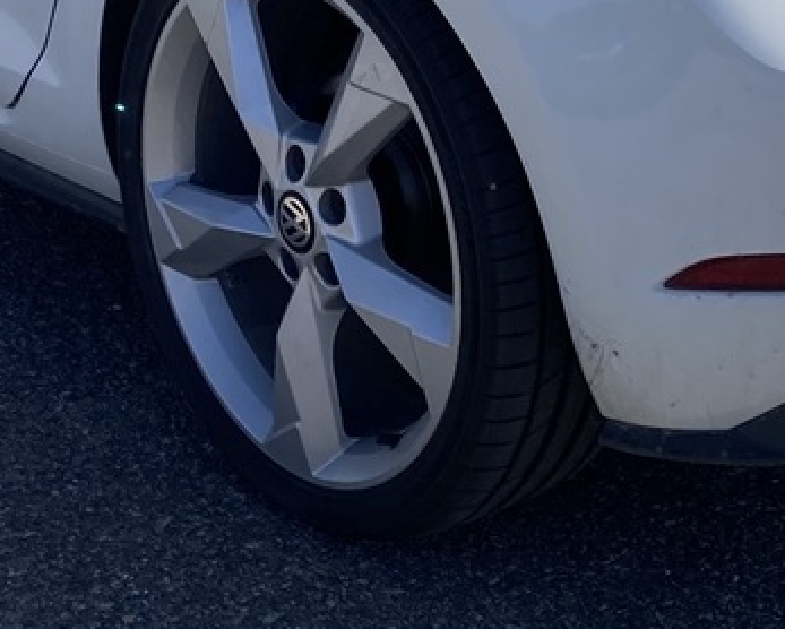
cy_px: -118
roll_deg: -0.2
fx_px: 2929
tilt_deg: -14.8
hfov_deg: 15.2
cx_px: 609
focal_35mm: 126
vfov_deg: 12.0
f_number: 1.8
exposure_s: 1/2024
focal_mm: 3.99
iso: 20
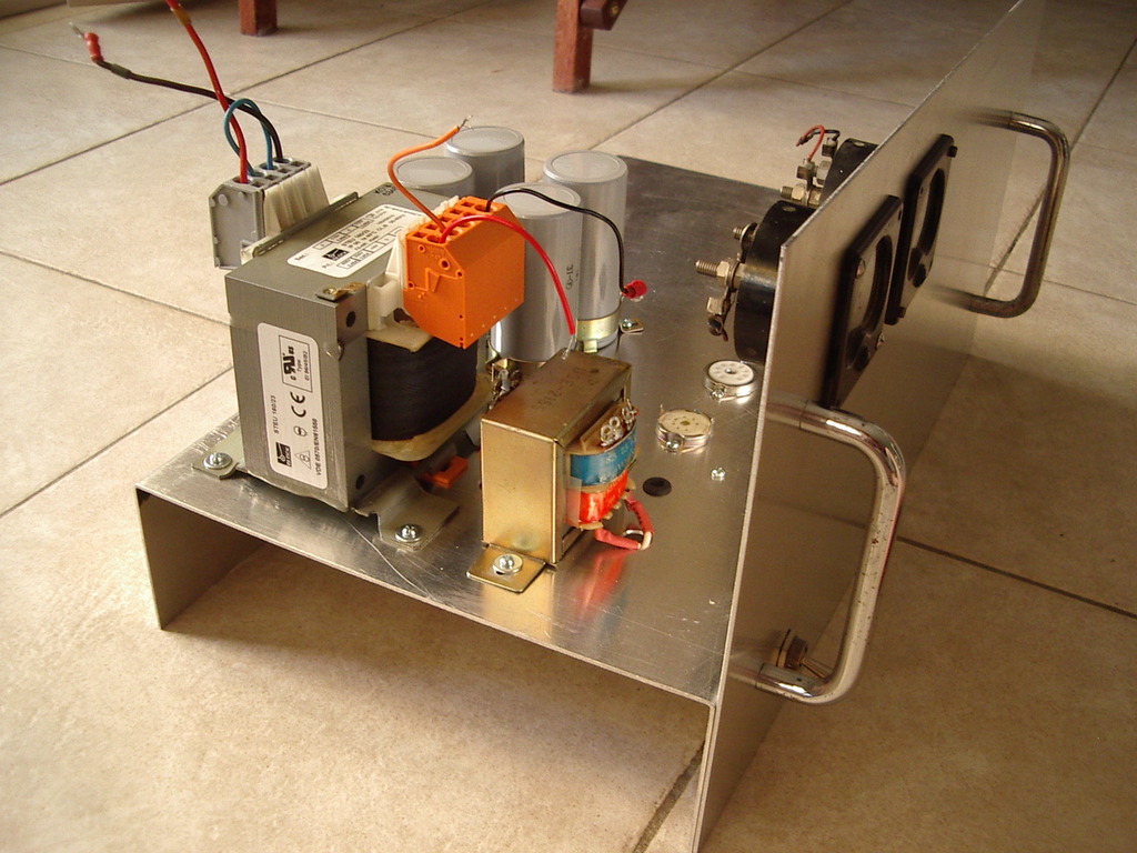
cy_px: 426
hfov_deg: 49.0
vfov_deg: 37.7
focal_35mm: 38
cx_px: 568
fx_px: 1248
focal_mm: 5.8
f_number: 2.6
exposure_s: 1/30
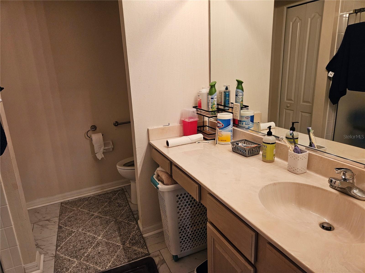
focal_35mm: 23
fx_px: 243
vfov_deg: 58.9
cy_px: 136
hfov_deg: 73.9
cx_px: 182
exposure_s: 1/120
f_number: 1.8
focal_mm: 5.4
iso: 500
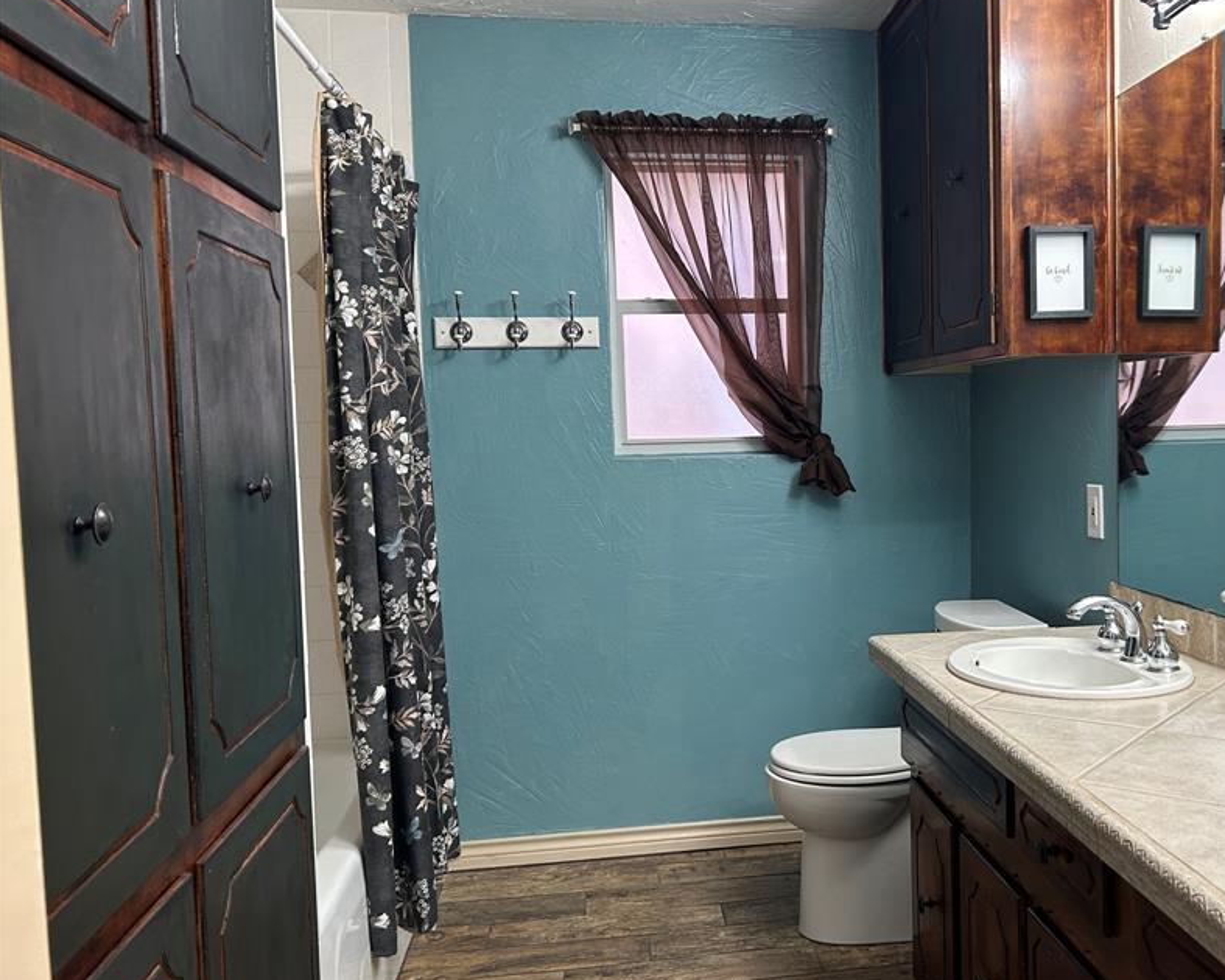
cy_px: 478
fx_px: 1197
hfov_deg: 53.4
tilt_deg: -3.0
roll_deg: +1.7
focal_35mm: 33
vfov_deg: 44.6
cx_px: 794
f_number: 1.5
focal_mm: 5.7
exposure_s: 1/60
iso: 100
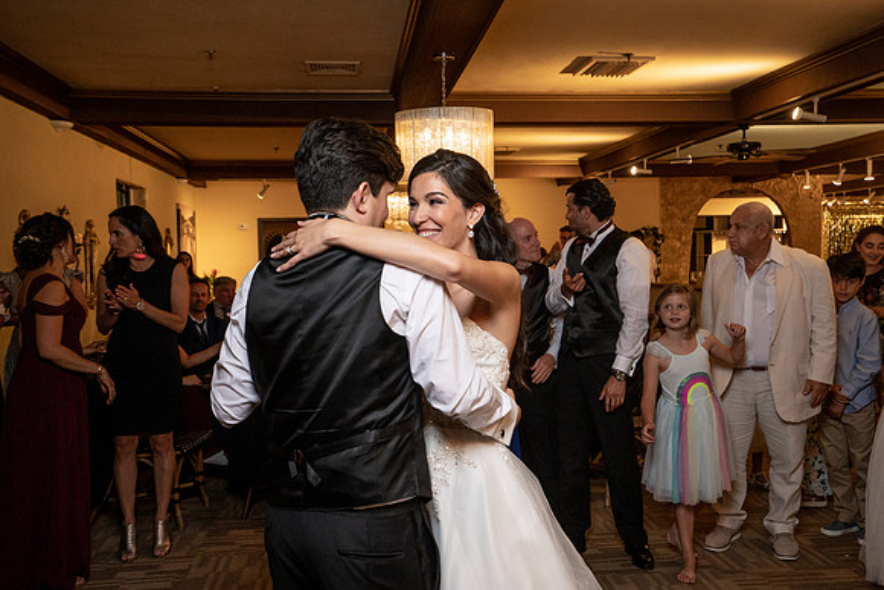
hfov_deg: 52.6
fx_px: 894
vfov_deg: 36.5
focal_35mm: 36
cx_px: 452
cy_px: 295
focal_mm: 35
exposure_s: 1/200
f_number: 5.6
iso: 2000
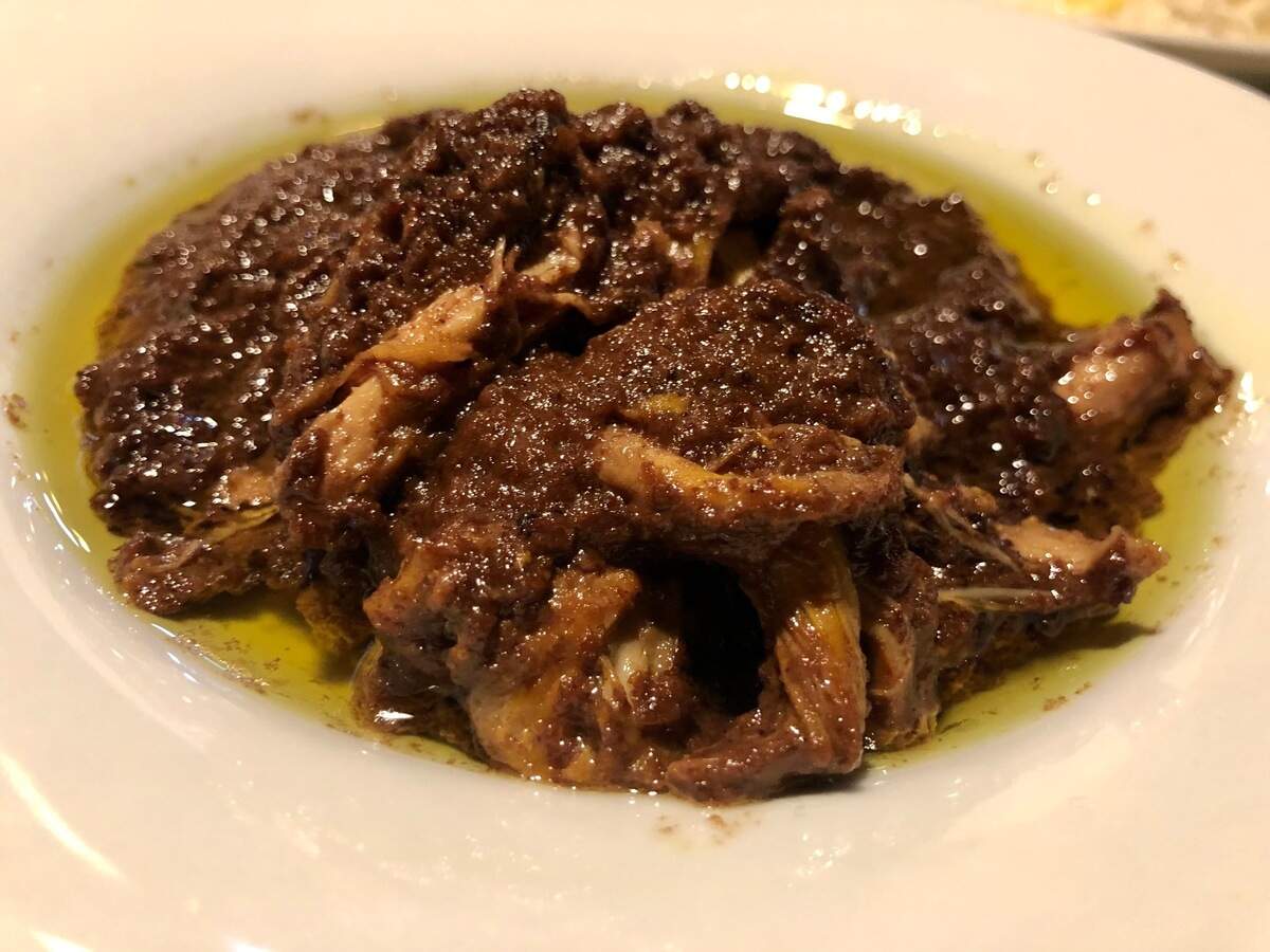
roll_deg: -4.3
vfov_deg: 49.7
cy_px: 476
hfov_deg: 63.4
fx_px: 1027
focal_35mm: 28
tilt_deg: -39.3
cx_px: 635
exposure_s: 1/12
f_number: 1.8
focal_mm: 3.99
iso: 100
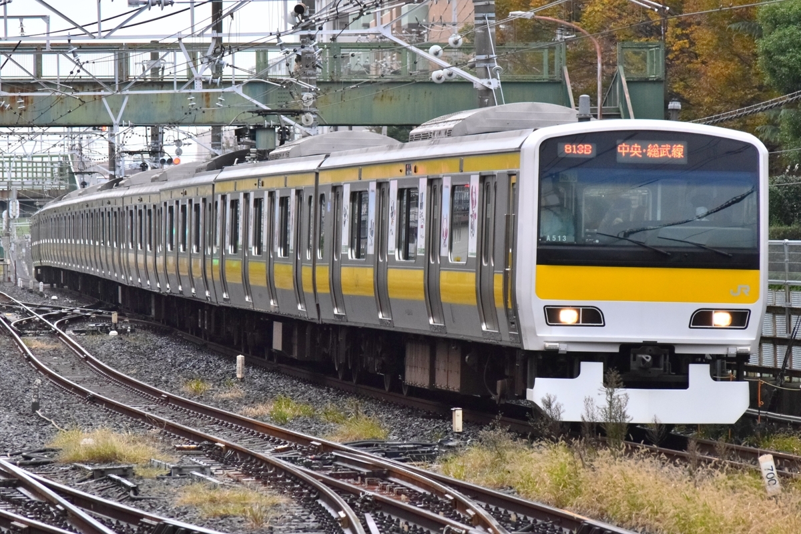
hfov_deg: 10.2
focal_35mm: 202
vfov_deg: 6.8
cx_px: 400
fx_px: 4505
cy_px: 267
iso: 3200
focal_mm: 135
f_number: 6.3
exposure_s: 1/500
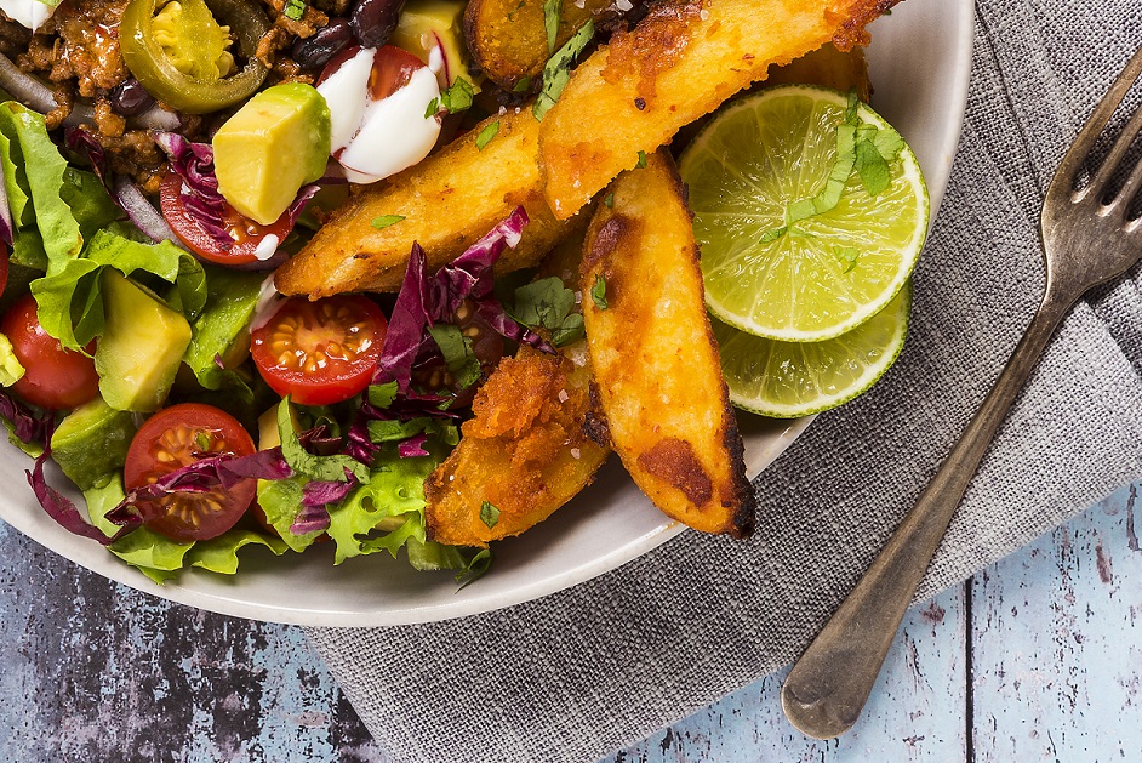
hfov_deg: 17.4
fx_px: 3713
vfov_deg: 11.6
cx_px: 342
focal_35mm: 117
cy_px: 70
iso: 100
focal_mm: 55
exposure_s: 1/125
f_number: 13
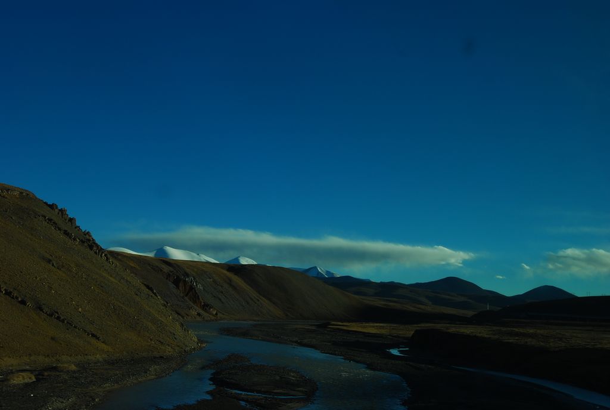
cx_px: 305
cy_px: 205
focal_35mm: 52
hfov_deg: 37.8
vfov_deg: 25.9
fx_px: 891
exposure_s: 1/125
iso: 100
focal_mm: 35
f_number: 11
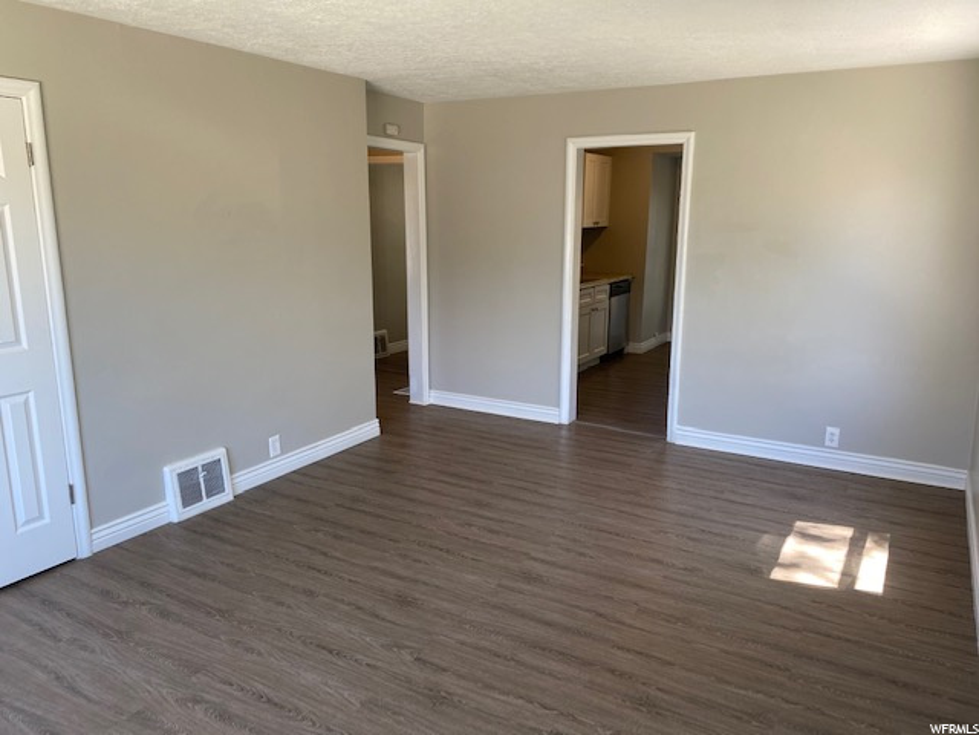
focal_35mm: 26
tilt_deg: -12.2
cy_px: 368
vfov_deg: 53.1
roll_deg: +0.0
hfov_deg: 67.3
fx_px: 735
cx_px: 490
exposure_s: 1/122
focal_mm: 4.25
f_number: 1.8
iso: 50
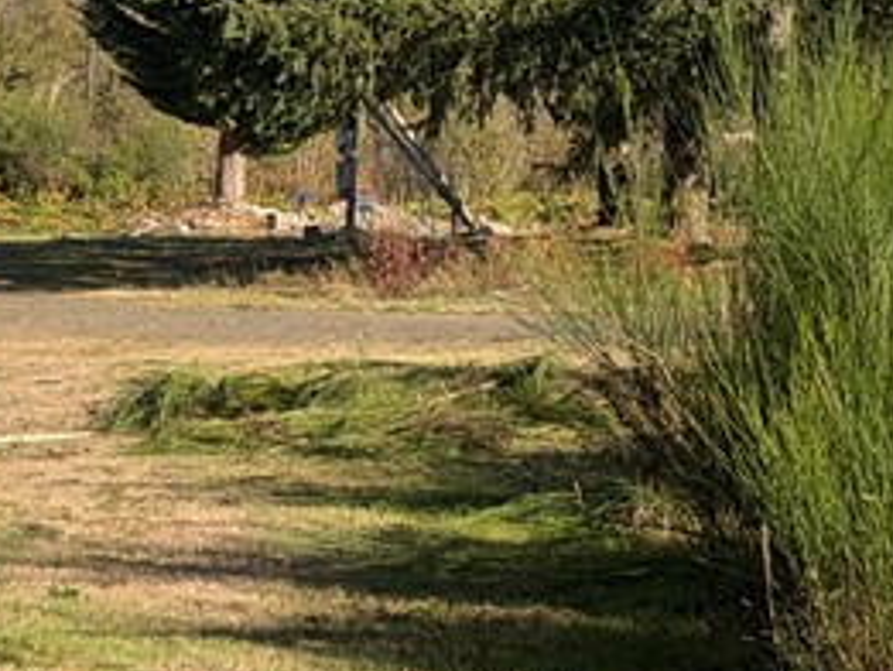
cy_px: 120
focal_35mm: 147
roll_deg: -0.2
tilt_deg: +0.2
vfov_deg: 10.1
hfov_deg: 12.3
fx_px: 3794
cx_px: -705
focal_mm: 6.93
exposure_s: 1/3096
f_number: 1.8
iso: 64
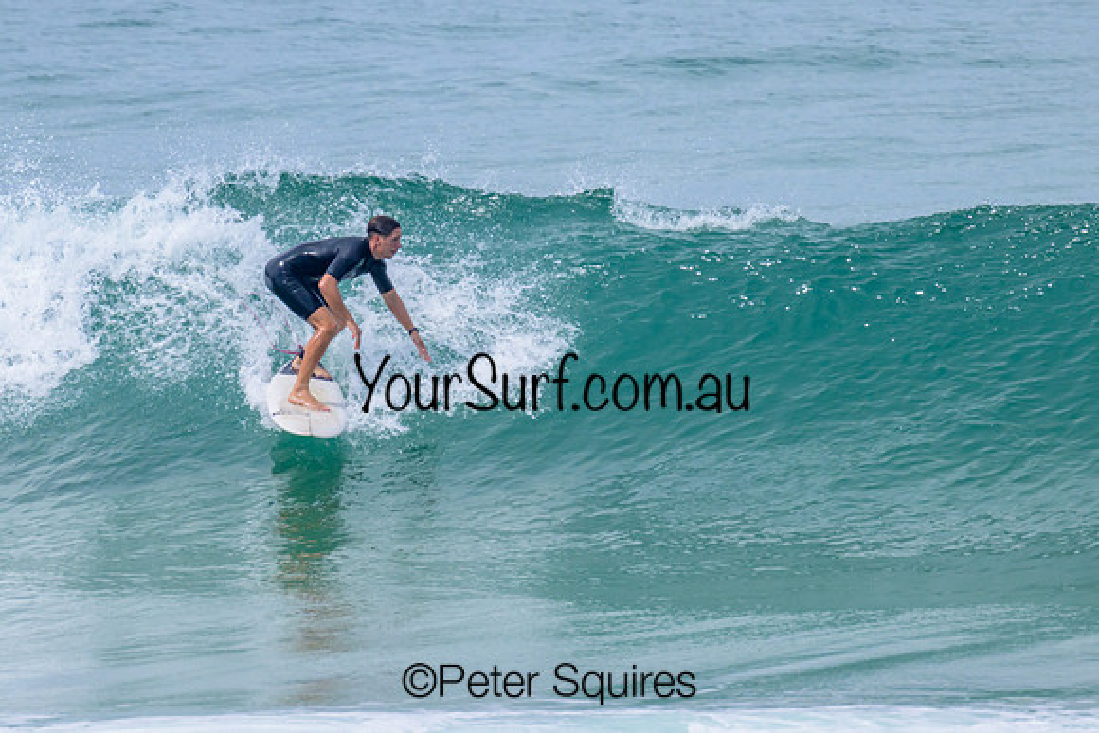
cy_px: 258
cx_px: 474
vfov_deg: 1.3
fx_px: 33419
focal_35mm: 1095
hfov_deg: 1.9
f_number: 11
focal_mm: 800
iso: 800
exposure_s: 1/2000
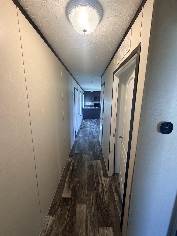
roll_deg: -0.7
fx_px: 95
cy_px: 118
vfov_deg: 102.1
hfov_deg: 85.7
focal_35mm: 14
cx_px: 88
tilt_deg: -10.3
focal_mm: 2.22
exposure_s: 1/60
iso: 200
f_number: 2.2
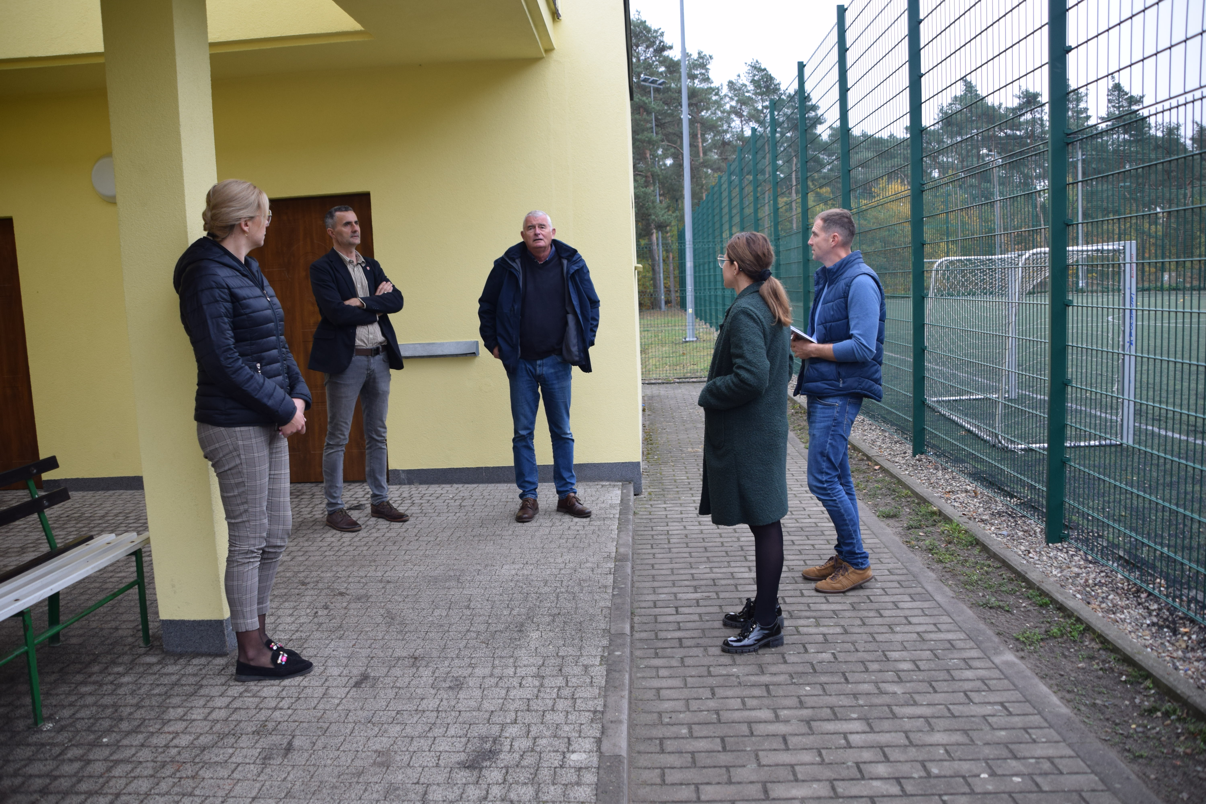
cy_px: 402
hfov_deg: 67.4
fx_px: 904
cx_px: 603
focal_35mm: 27
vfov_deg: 47.9
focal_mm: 18
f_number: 4.5
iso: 400
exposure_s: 1/80
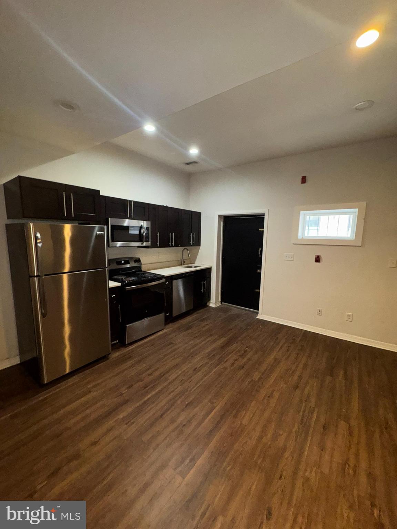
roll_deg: +0.2
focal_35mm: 14
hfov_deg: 85.7
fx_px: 214
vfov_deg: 102.1
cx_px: 198
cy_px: 264
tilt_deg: -7.7
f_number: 2.2
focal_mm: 2.22
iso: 160
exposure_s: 1/60
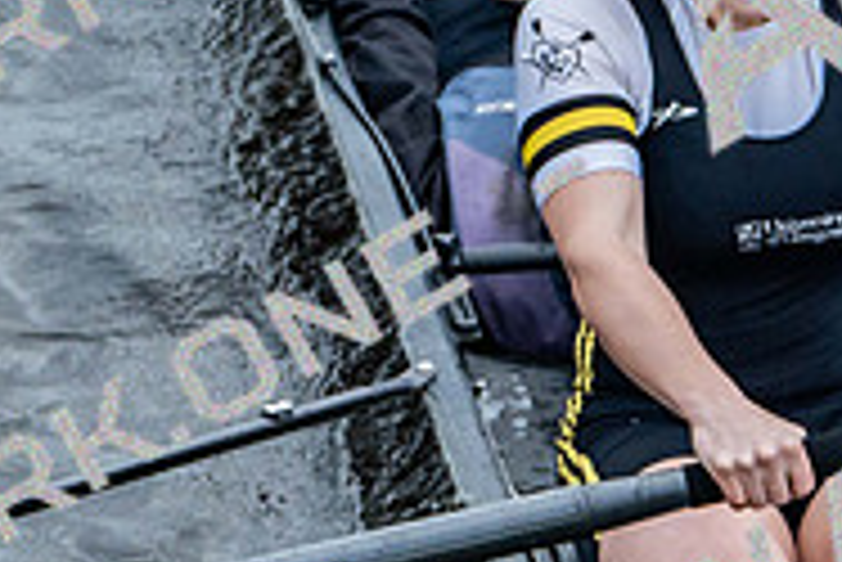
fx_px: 32230
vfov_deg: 1.0
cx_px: 941
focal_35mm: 1377
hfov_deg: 1.5
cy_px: 812
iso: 3200
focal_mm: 444
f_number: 6.3
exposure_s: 1/1000
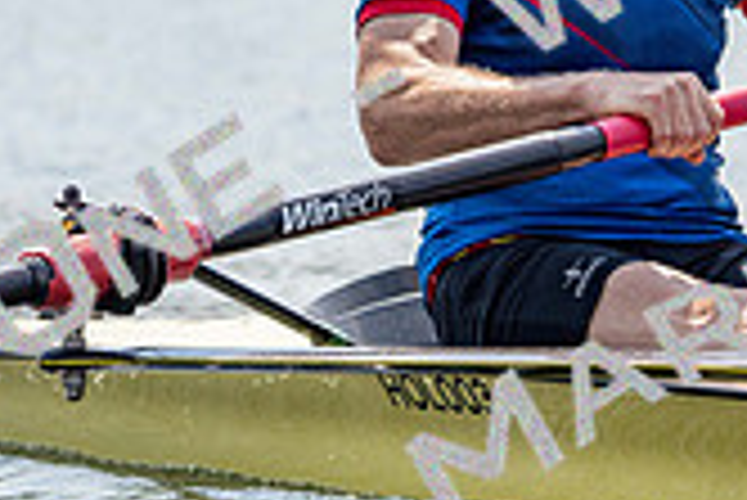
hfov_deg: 2.9
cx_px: 1035
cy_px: 65
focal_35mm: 699
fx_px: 14517
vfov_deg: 2.0
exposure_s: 1/1600
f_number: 5.6
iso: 200
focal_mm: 200
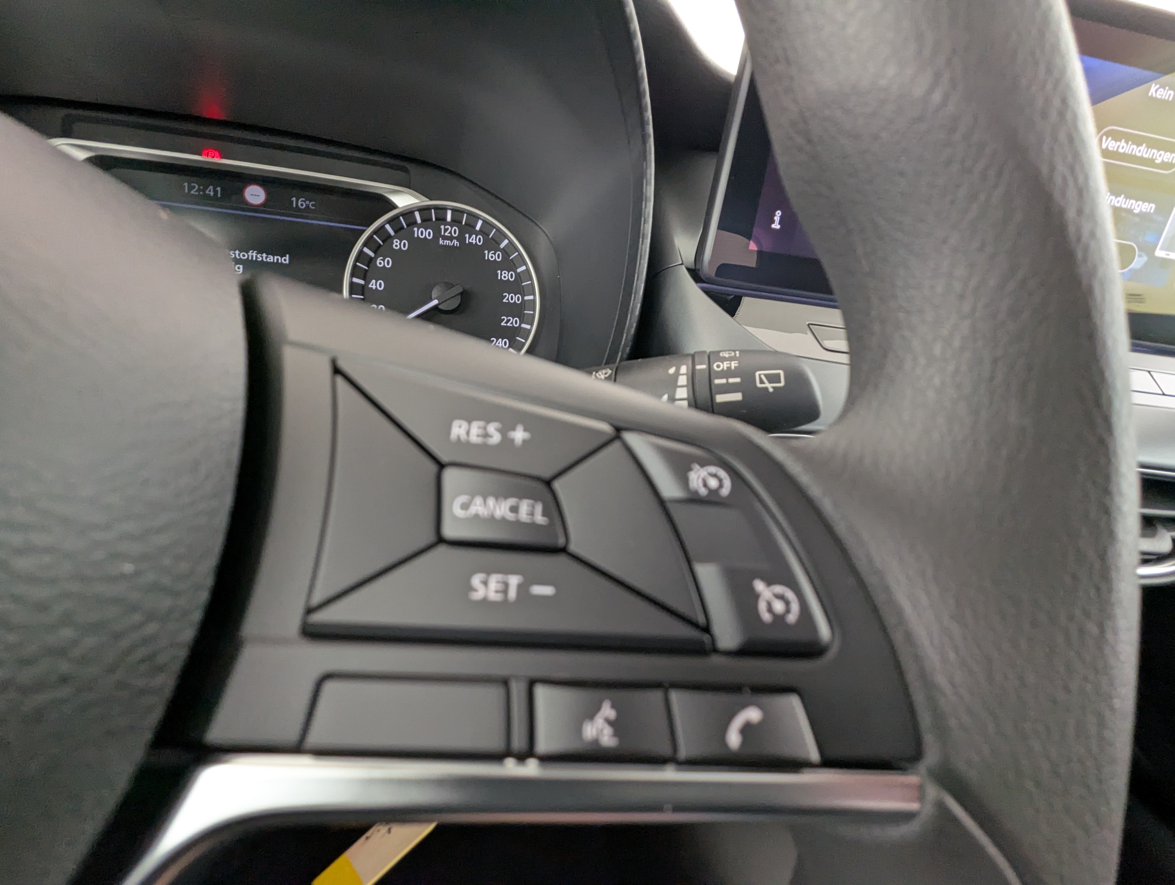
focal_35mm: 16
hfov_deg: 94.4
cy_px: 442
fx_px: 544
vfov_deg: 78.2
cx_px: 588
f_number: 2.2
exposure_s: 1/43.4
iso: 284
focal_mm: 2.35
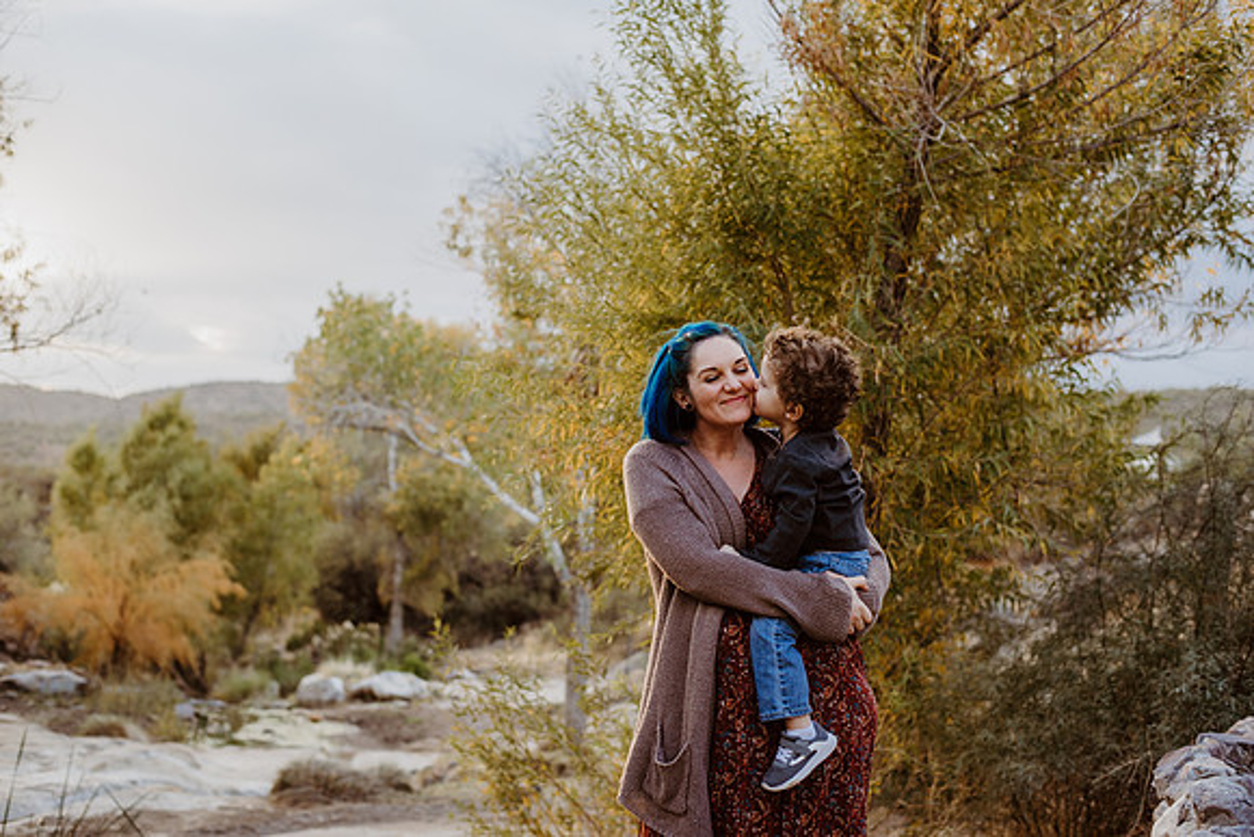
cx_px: 627
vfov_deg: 27.0
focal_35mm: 50
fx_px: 1742
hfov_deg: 39.6
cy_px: 418
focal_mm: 50
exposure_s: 1/500
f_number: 3.2
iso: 400
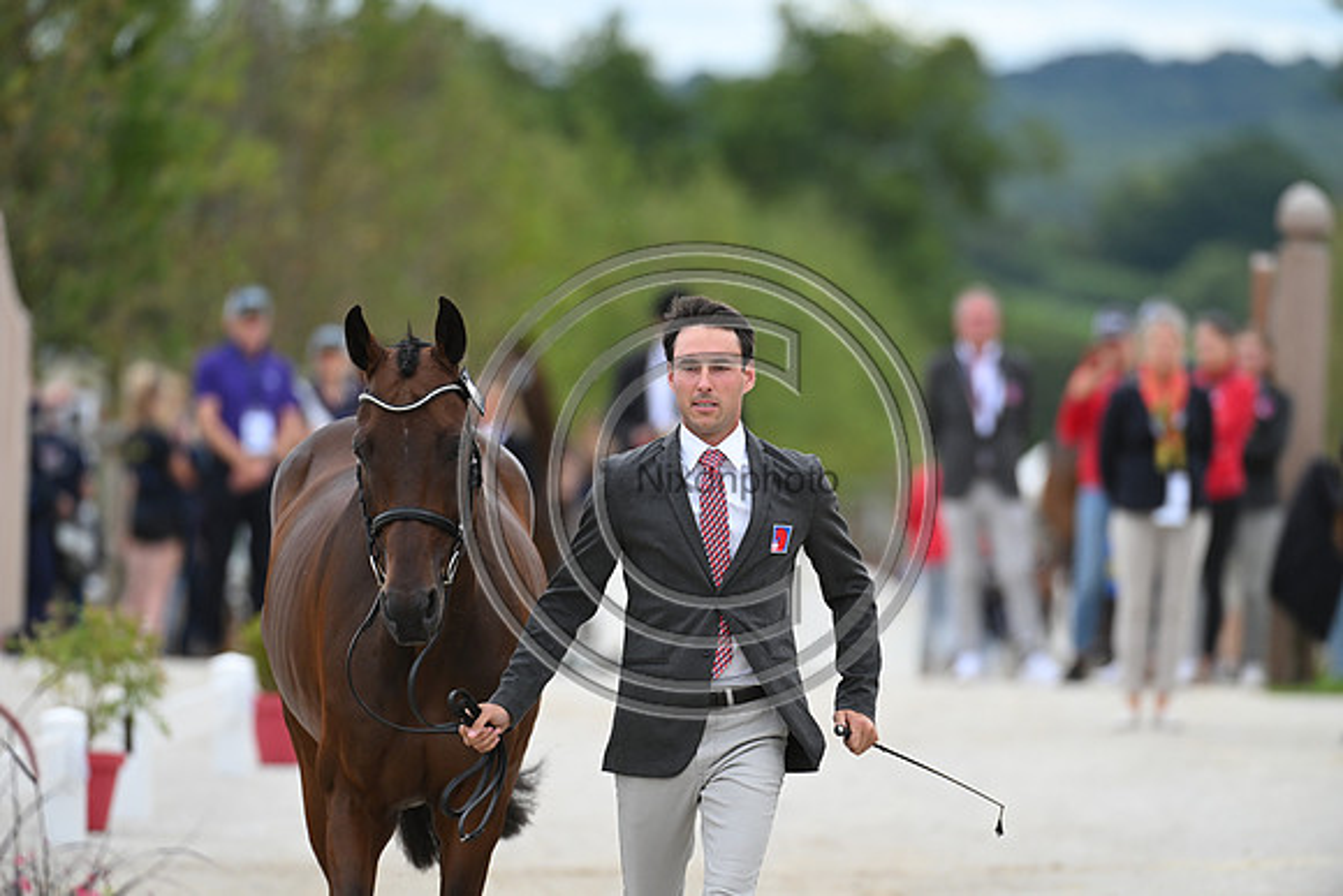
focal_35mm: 400
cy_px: 448
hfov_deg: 5.2
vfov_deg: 3.4
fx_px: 14925
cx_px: 672
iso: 720
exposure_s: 1/1600
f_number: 5.6
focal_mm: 400
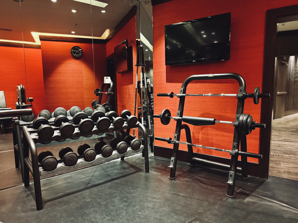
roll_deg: +0.6
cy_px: 112
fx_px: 207
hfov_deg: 71.6
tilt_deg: -6.1
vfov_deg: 56.8
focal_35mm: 24
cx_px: 149
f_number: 1.78
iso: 1250
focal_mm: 6.76
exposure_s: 1/25
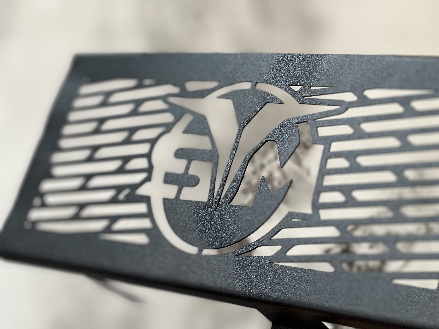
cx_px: 220
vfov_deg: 19.1
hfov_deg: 25.3
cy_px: 164
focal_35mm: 77
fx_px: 977
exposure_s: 1/100
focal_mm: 9
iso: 160
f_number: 2.8
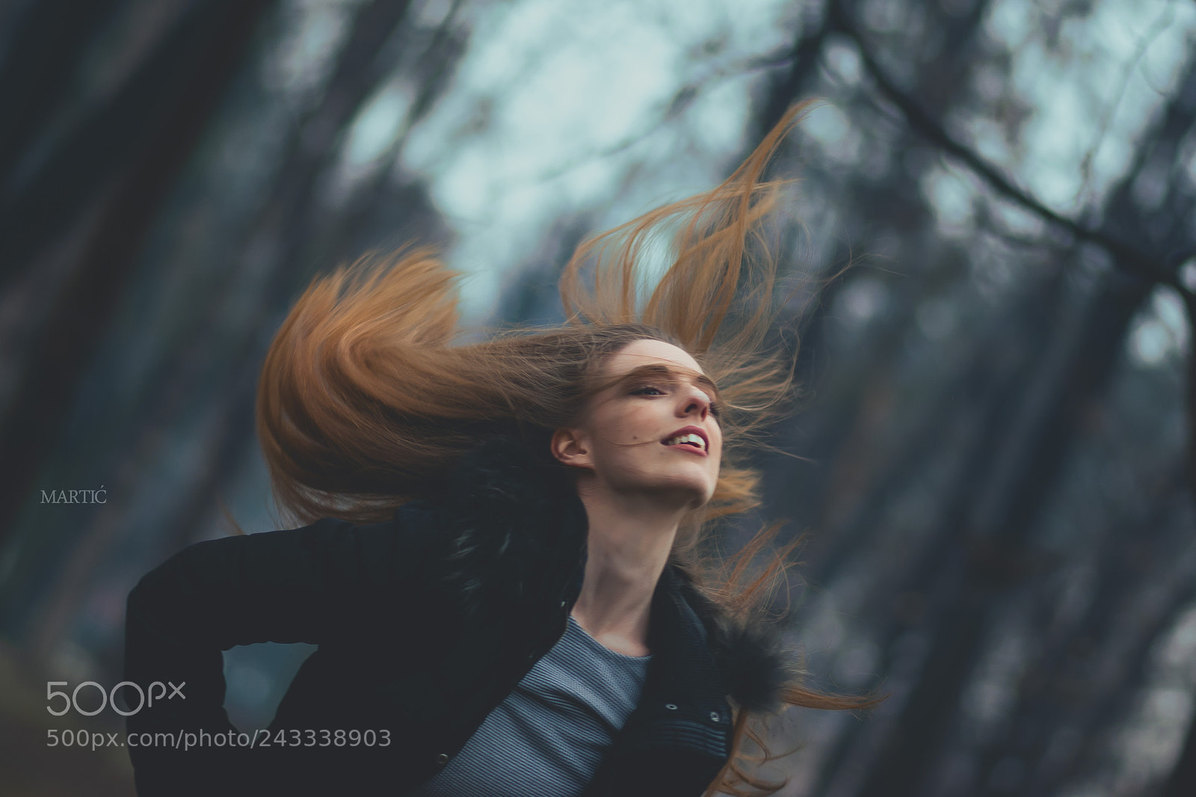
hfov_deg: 16.1
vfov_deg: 10.7
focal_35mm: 128
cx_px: 598
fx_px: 4235
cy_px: 398
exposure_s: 1/320
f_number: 1.8
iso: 200
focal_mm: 85
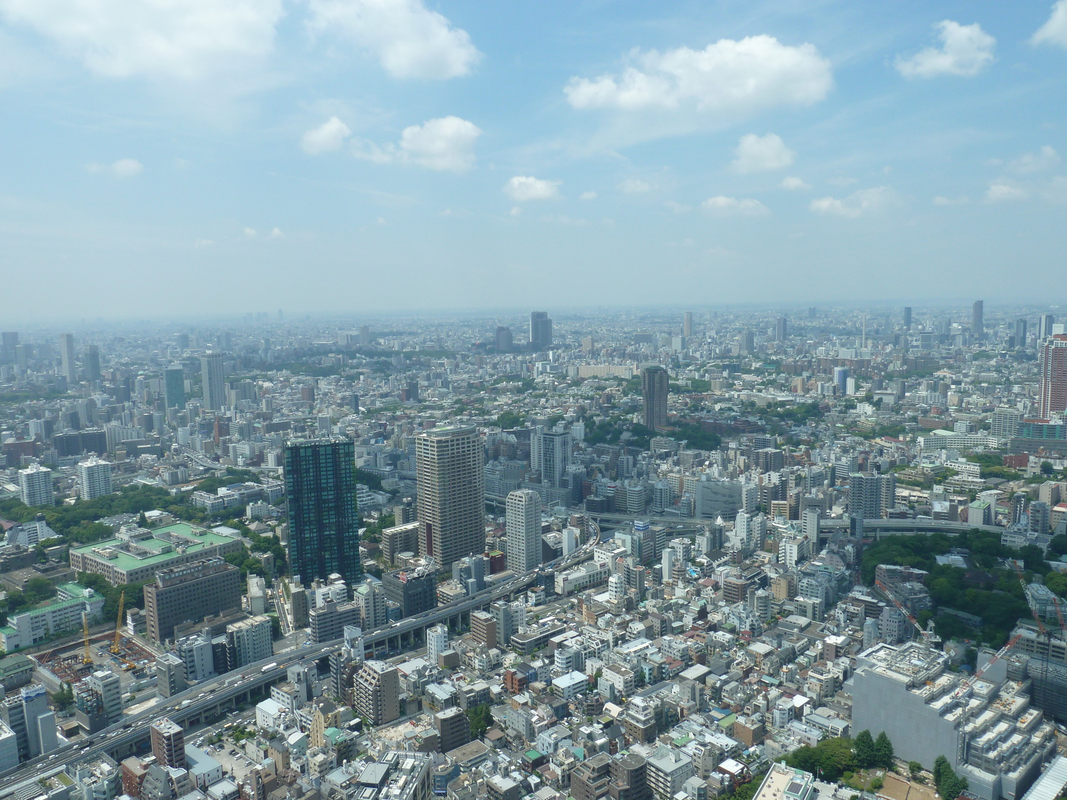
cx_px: 534
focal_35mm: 25
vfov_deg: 54.9
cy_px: 400
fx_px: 771
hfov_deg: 69.4
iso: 80
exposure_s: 1/500
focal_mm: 4.1
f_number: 4.5
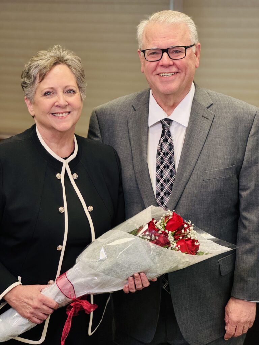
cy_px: 172
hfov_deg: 19.1
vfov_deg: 25.3
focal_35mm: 77
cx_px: 130
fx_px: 768
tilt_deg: -10.4
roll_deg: -0.1
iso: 200
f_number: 2.8
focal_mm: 9
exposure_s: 1/60
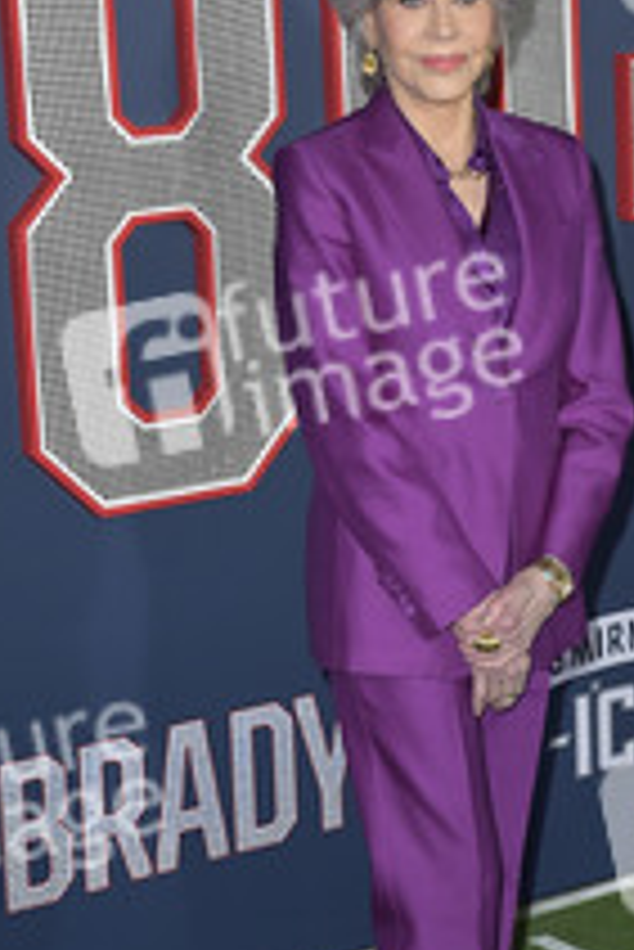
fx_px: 2400
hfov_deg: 15.0
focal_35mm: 91
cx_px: 425
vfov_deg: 22.3
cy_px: 585
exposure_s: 1/250
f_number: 6.3
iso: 400
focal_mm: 48
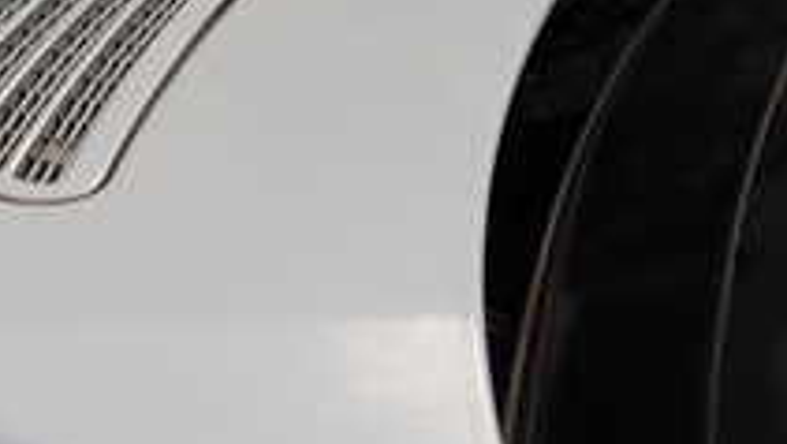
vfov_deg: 12.9
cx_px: -324
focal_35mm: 93
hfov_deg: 20.3
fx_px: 1942
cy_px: 19
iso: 100
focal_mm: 5.4
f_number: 9
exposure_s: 1/125
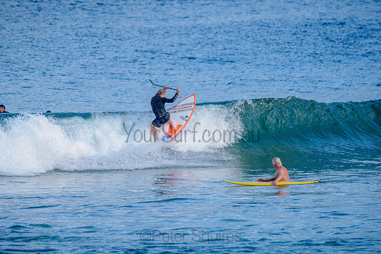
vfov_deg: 2.2
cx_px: 190
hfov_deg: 3.4
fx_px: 6479
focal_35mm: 612
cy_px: 127
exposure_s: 1/1250
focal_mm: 500
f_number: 5.6
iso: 360
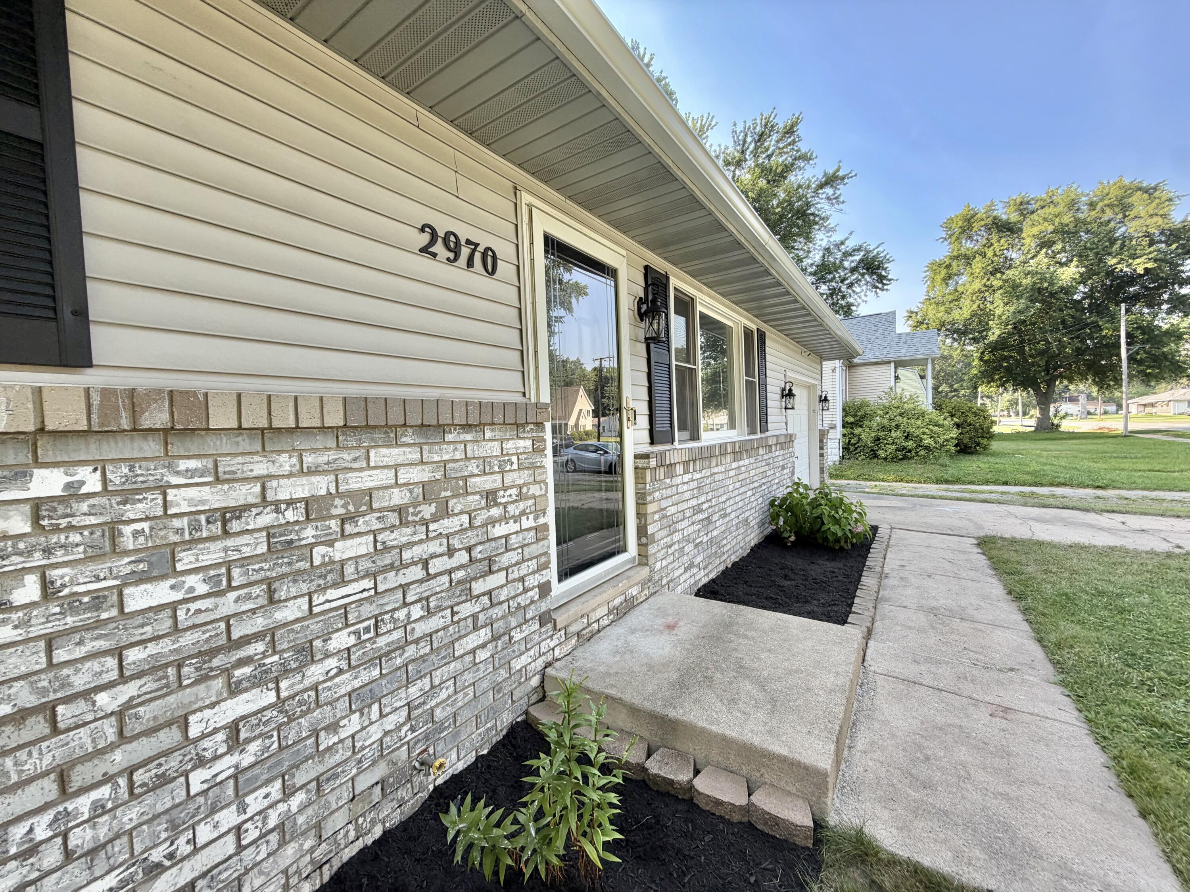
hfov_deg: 102.1
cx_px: 595
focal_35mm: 14
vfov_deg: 85.7
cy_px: 446
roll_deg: +0.7
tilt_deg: +0.8
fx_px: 481
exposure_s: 1/166
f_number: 2.2
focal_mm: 2.22
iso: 40
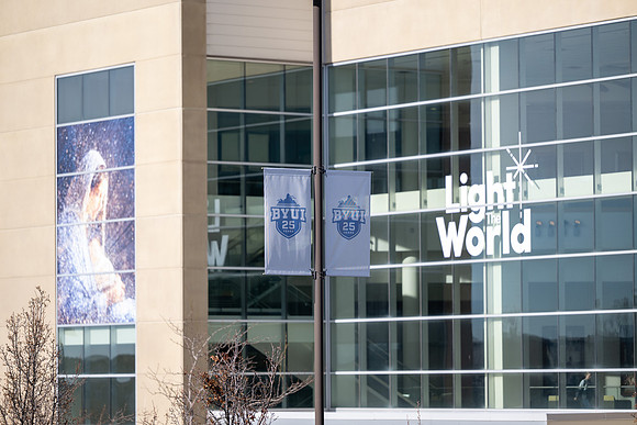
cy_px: 212
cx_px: 318
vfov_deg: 8.3
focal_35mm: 166
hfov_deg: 12.4
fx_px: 2932
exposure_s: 1/3200
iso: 200
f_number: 2.8
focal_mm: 165
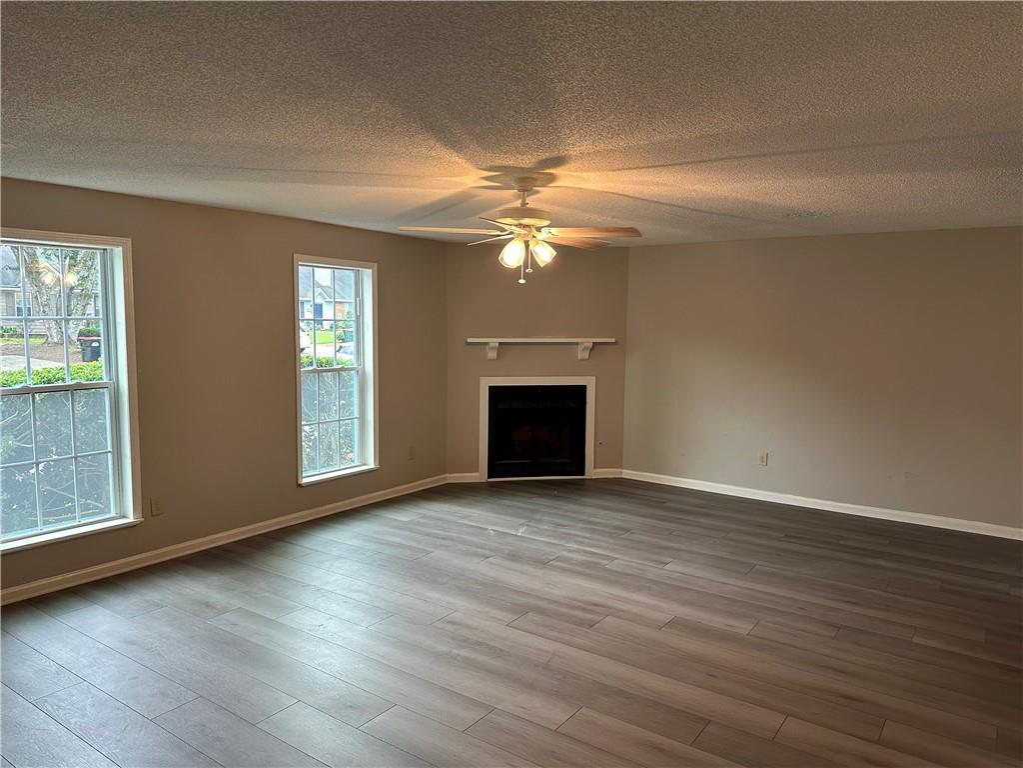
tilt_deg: -5.2
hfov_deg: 71.6
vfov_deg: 56.8
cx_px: 512
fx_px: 709
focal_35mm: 24
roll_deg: -0.7
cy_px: 384
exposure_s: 1/120
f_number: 1.78
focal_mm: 6.86
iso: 200
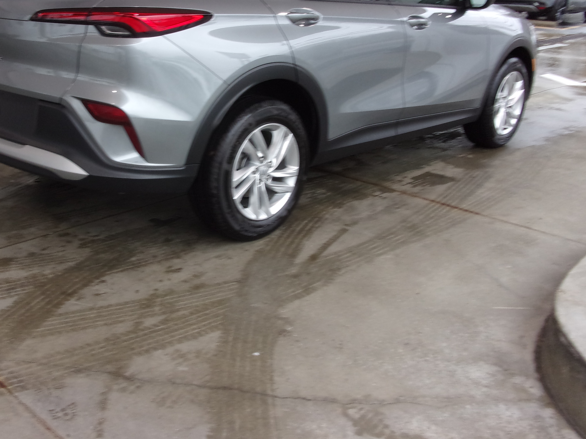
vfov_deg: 36.6
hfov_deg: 47.5
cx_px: 228
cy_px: 169
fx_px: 660
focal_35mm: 39
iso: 117
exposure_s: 1/34
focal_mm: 5.1
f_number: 3.9
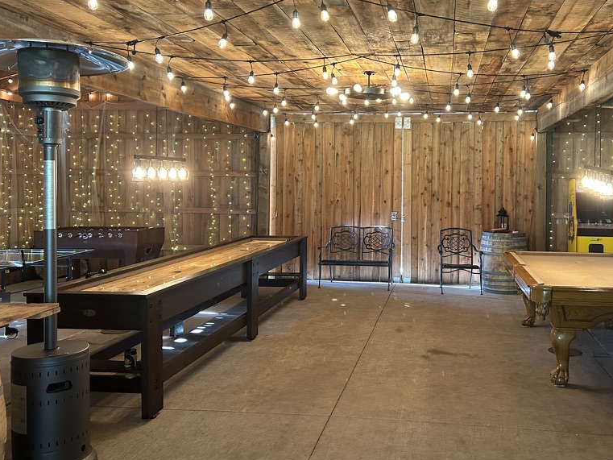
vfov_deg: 40.6
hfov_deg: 52.2
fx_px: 620
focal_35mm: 35
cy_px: 193
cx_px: 375
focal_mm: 5.7
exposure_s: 1/60
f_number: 1.5
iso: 250
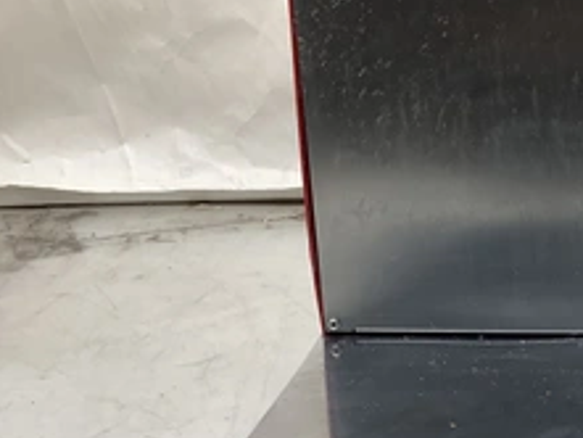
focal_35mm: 56
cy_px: 280
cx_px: 520
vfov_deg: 26.0
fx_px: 944
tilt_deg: -20.7
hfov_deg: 32.7
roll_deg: -0.2
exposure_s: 1/60
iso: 64
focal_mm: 3.3
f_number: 2.4
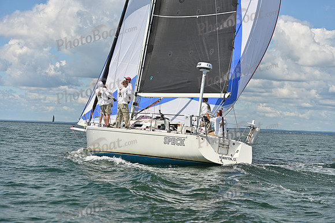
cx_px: 168
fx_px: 698
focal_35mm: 75
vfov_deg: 18.2
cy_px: 112
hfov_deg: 27.0
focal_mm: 75
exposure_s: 1/2500
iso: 250
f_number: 4.5
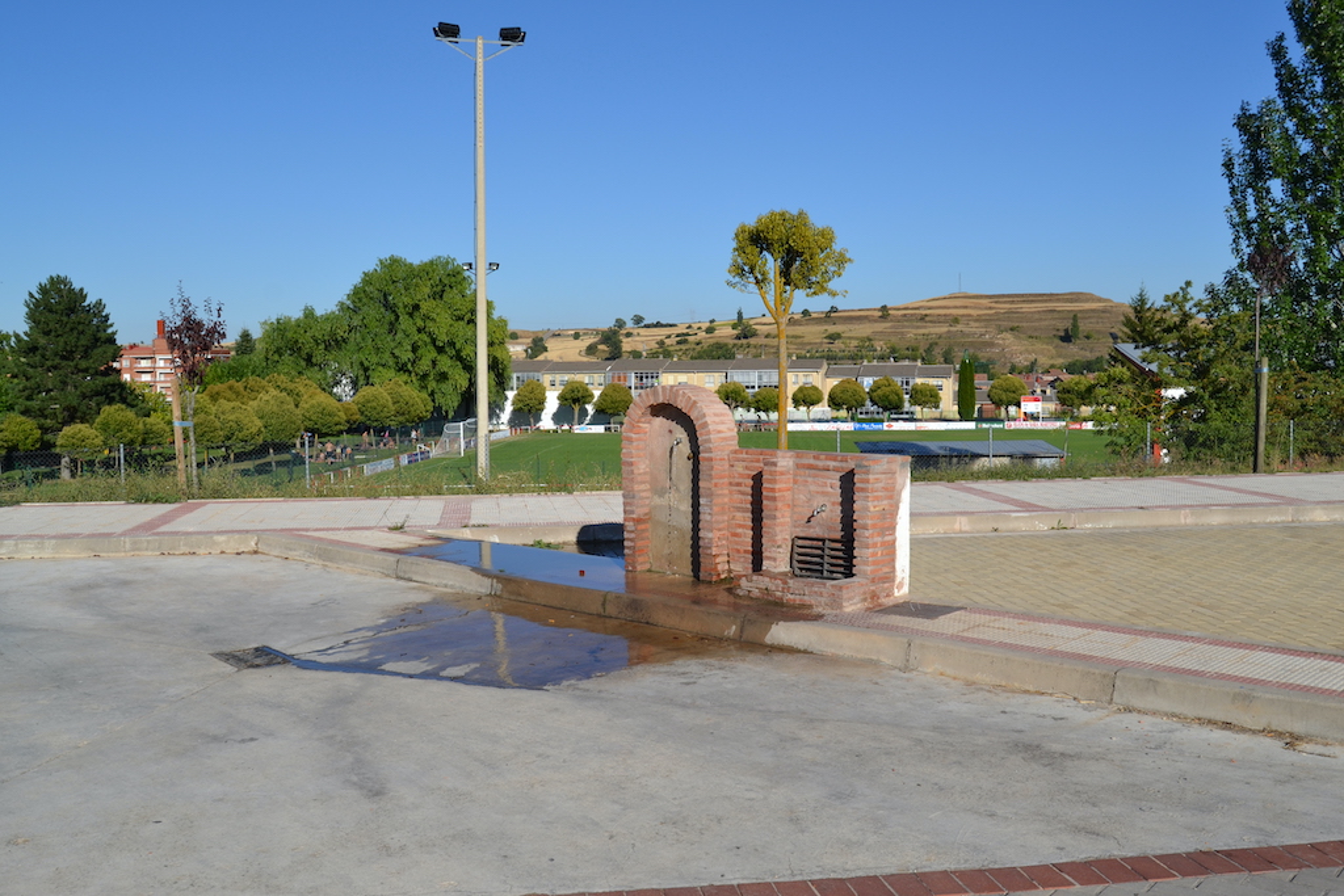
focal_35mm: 34
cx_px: 672
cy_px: 448
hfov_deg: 55.1
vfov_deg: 38.4
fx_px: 1288
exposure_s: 1/320
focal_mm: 23
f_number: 9
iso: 100
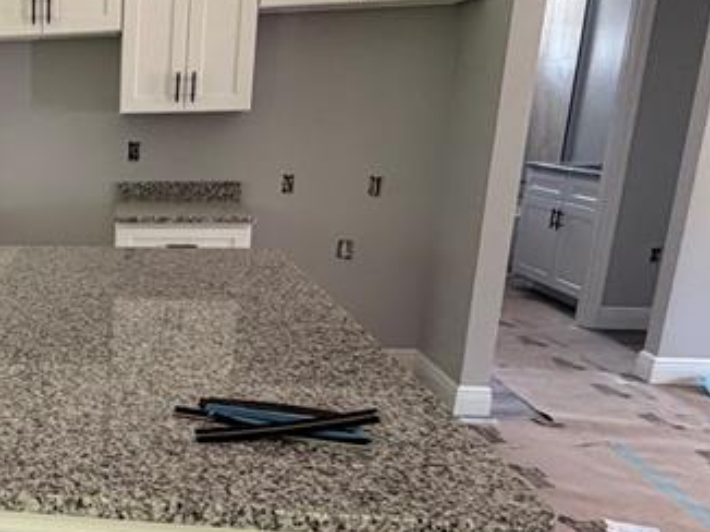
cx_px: -89
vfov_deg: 32.6
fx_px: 902
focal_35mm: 44
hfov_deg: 35.9
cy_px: 353
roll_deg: +2.2
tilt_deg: -14.3
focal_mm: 2.22
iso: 320
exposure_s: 1/96
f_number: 2.2
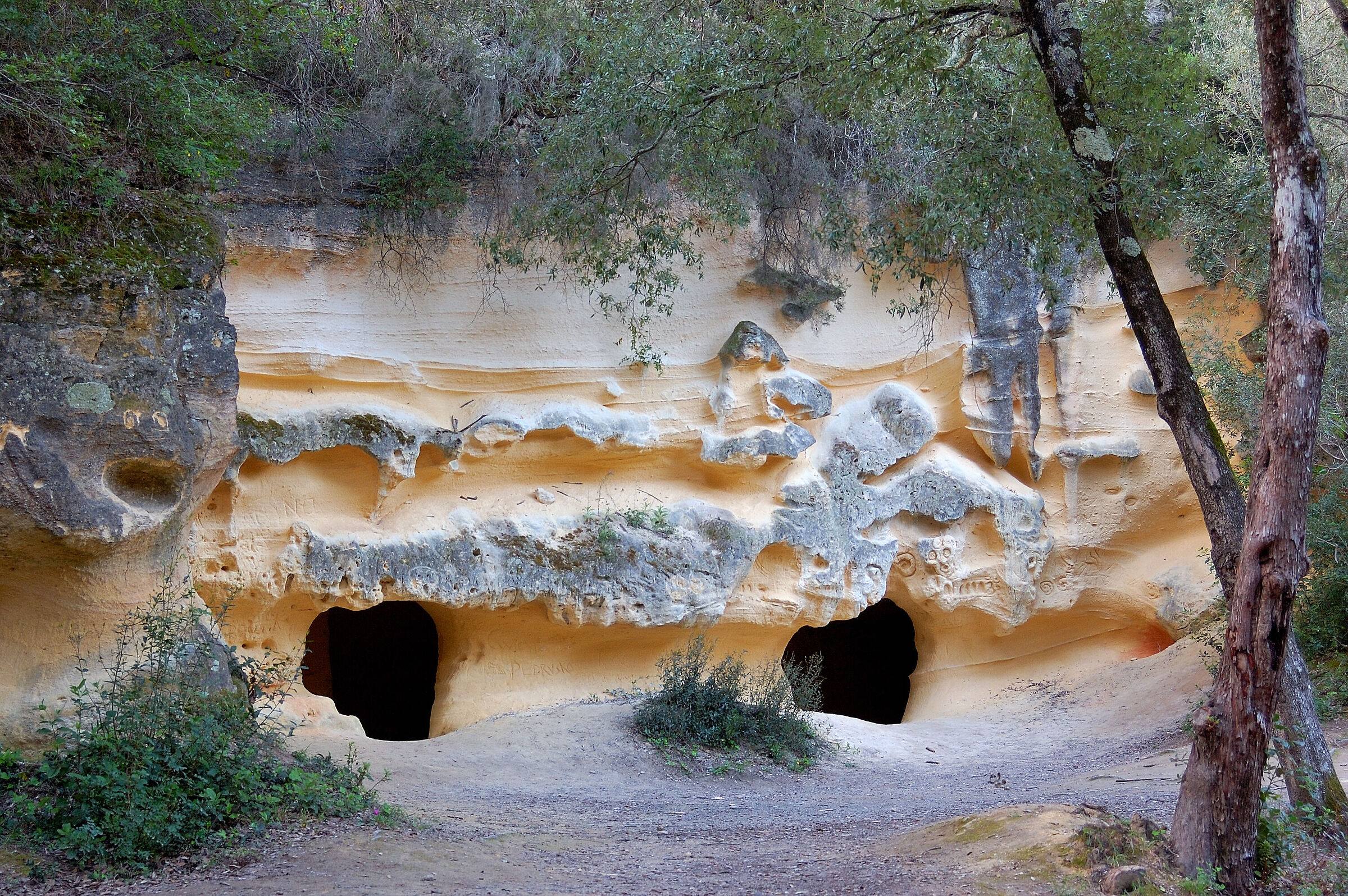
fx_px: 1740
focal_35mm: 46
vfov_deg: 28.9
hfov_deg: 42.4
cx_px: 674
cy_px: 448
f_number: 4
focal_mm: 31
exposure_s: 1/25
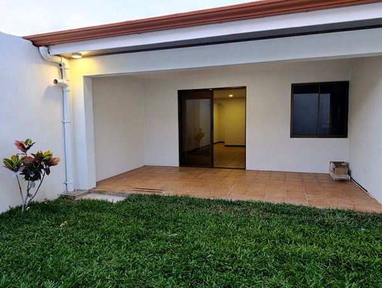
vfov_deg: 59.0
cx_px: 191
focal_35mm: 23
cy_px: 144
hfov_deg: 73.8
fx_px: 254
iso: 1171
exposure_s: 1/120
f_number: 1.65
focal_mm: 6.11
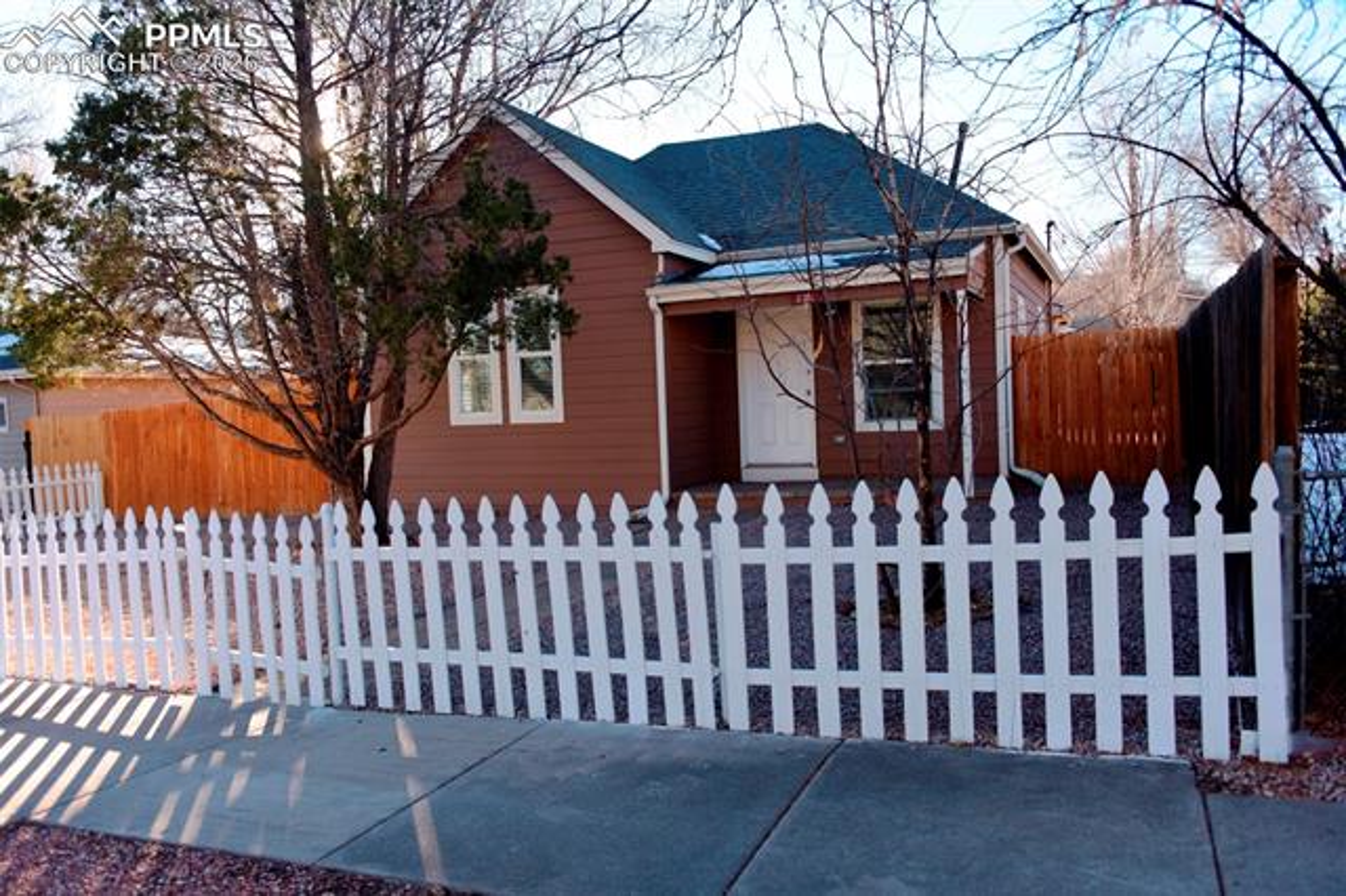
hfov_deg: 65.5
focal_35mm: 28
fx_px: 1046
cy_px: 448
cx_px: 673
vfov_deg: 46.4
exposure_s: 1/125
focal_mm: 28
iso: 100
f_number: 5.6
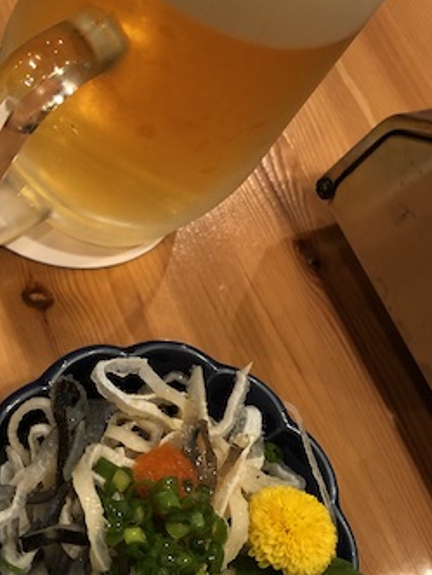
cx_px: 153
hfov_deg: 26.9
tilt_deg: -52.8
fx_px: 899
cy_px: 234
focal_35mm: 54
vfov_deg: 35.4
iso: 64
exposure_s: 1/17
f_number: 1.8
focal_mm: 4
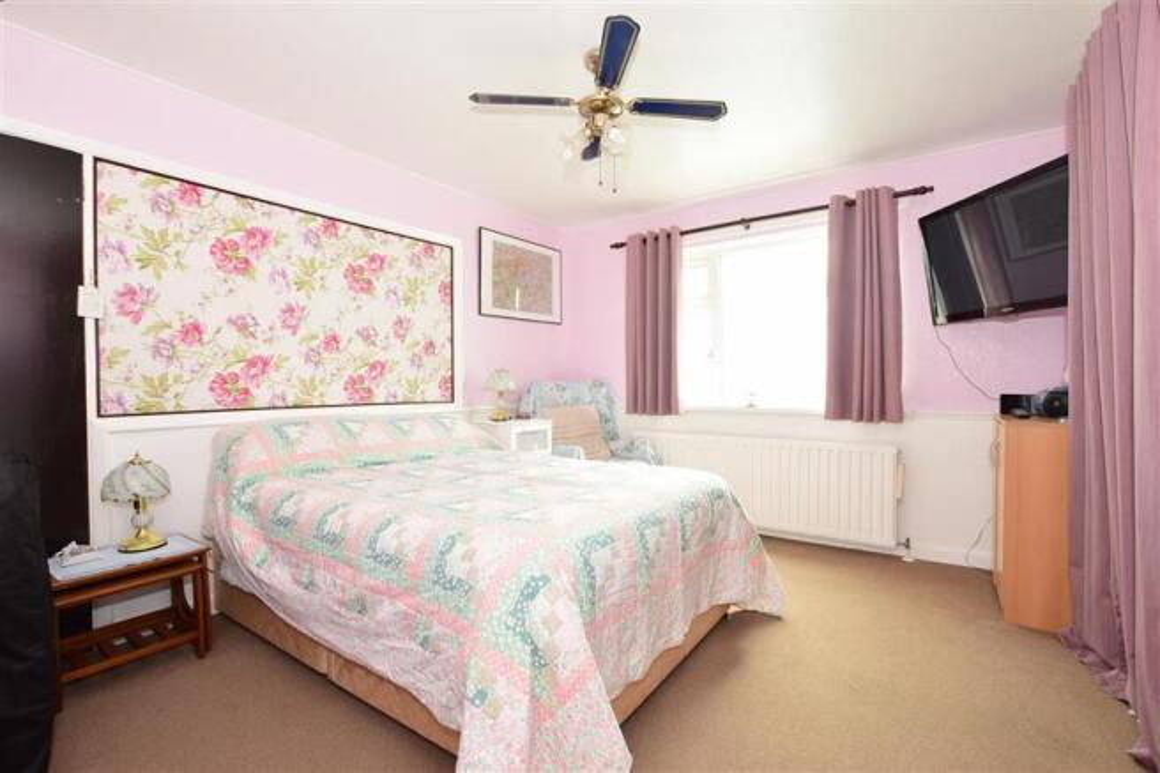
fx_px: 483
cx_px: 580
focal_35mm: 15
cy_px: 386
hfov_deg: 100.4
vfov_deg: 77.3
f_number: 5.6
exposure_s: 1/20
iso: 400
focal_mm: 10
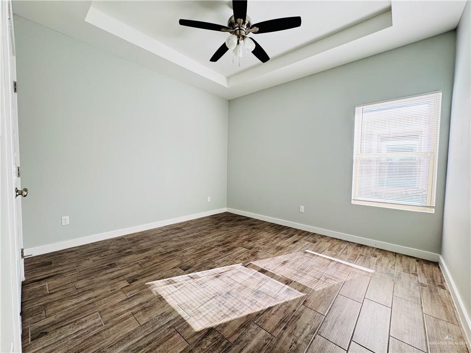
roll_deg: -0.7
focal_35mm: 14
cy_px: 176
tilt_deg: -3.7
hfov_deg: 102.1
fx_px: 190
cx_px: 236
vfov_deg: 85.7
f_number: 2.2
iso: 250
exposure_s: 1/99
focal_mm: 2.22
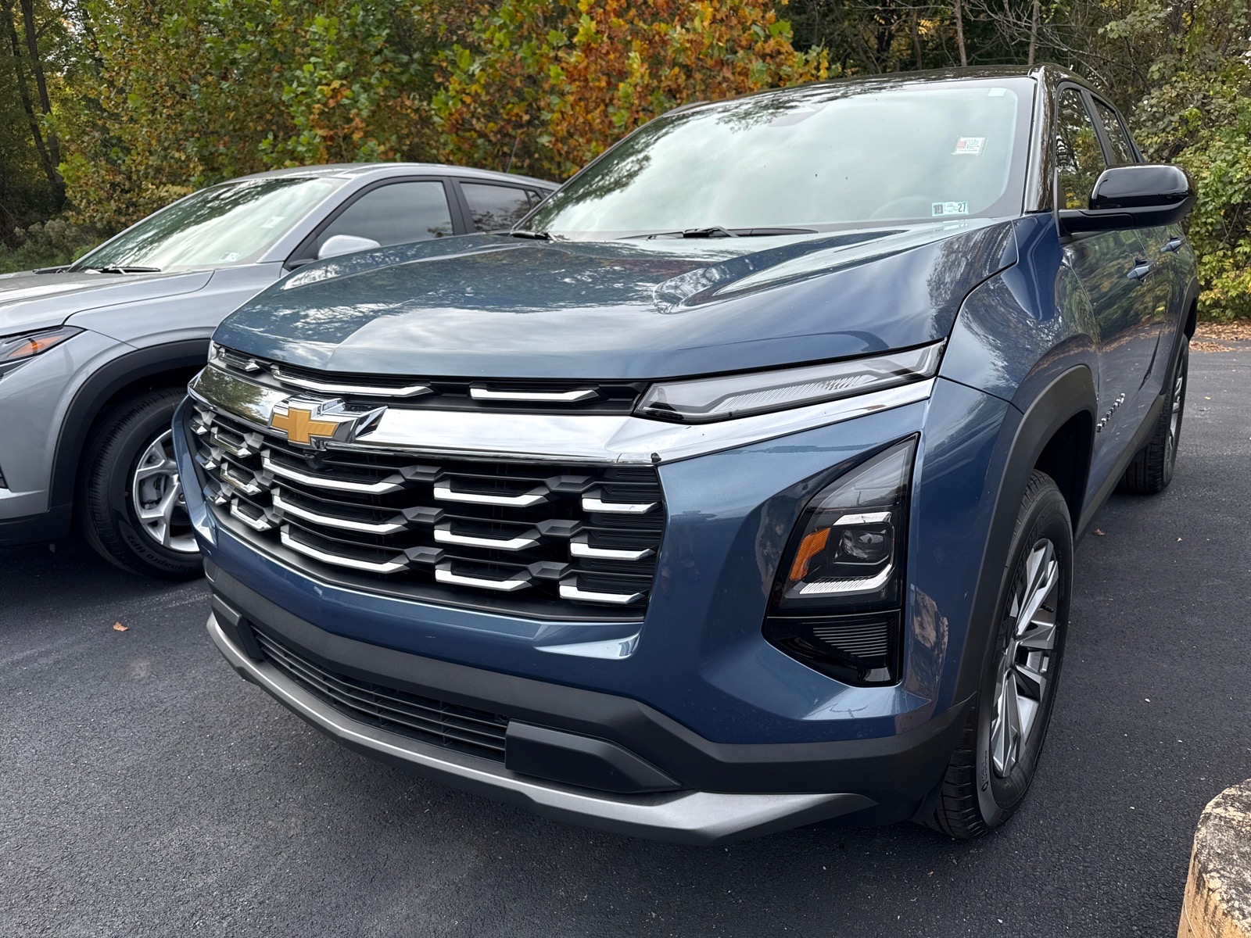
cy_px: 469
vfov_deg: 56.8
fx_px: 867
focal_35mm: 24
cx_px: 626
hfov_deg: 71.6
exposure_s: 1/1855
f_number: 1.78
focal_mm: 6.76
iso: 100
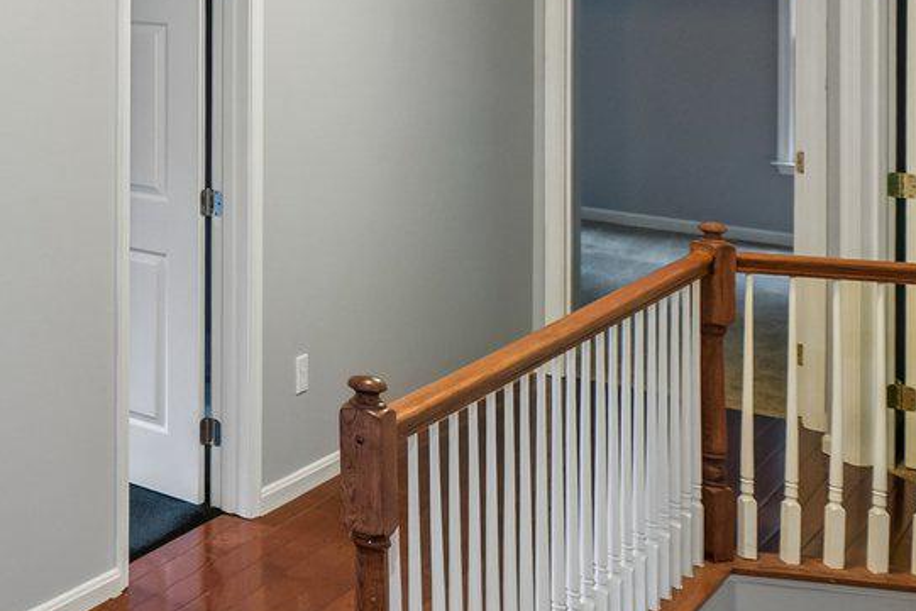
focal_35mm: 53
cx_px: -571
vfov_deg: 24.1
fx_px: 1349
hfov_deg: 24.9
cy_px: -33
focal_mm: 14
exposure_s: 1/13
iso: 400
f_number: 8
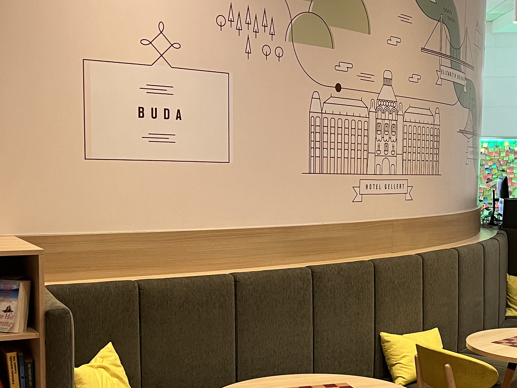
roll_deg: -1.7
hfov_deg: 33.8
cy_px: 264
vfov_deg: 25.9
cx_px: 378
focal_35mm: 56
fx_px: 836
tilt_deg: -5.7
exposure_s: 1/50
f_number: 1.6
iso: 200
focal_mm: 5.1
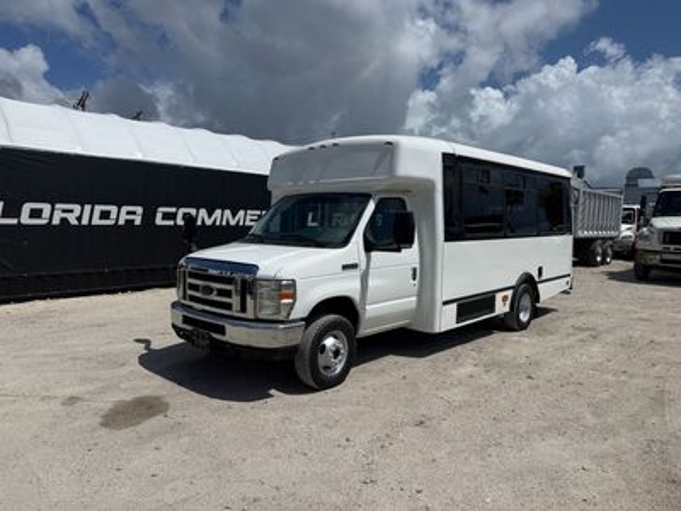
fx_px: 472
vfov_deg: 56.8
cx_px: 340
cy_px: 256
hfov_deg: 71.6
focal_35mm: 24
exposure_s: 1/14286
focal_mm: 6.76
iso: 64
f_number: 1.78
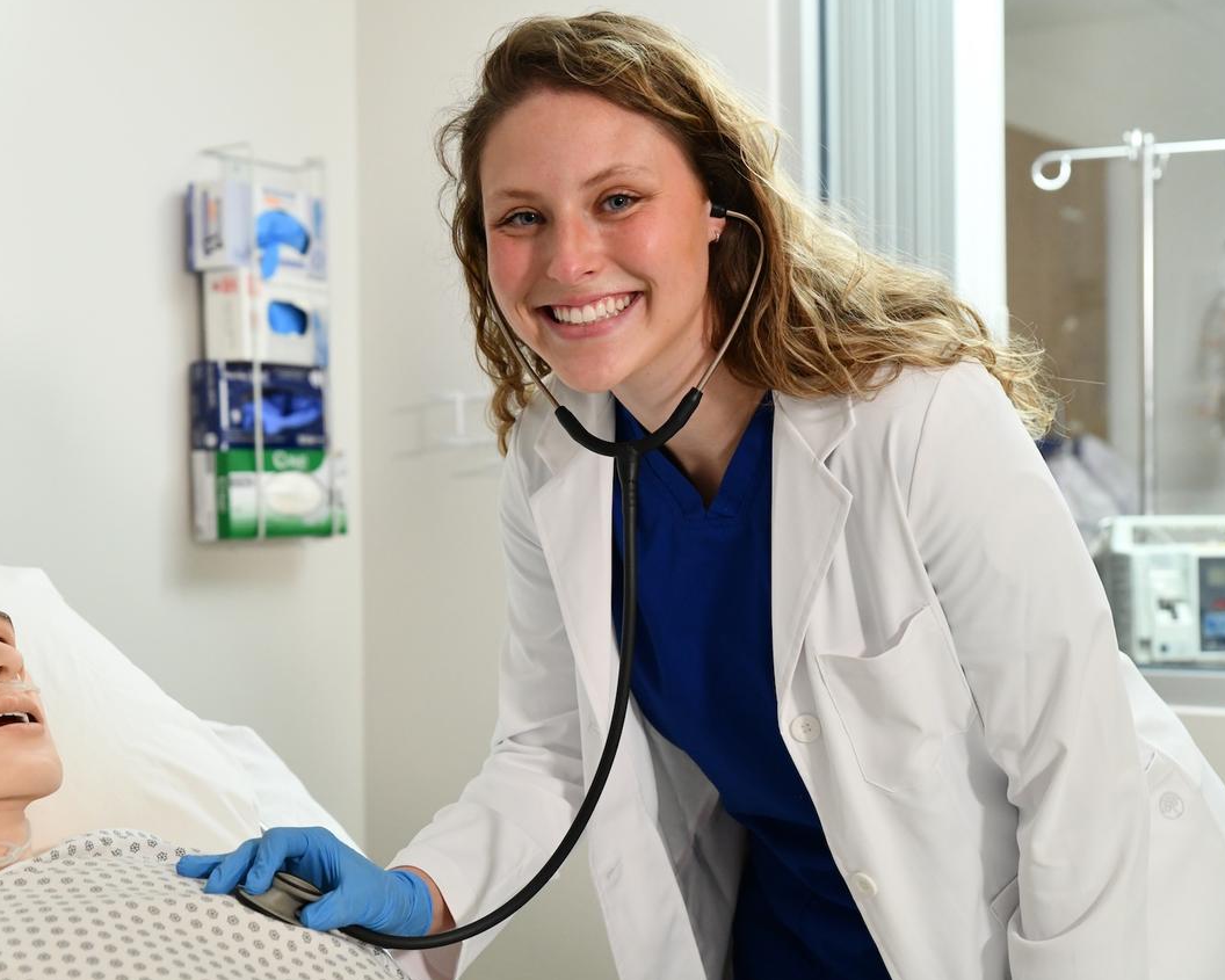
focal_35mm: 66
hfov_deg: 28.7
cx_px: 499
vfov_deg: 23.1
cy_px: 479
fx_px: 2393
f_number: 4
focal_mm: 55
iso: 3200
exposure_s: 1/200
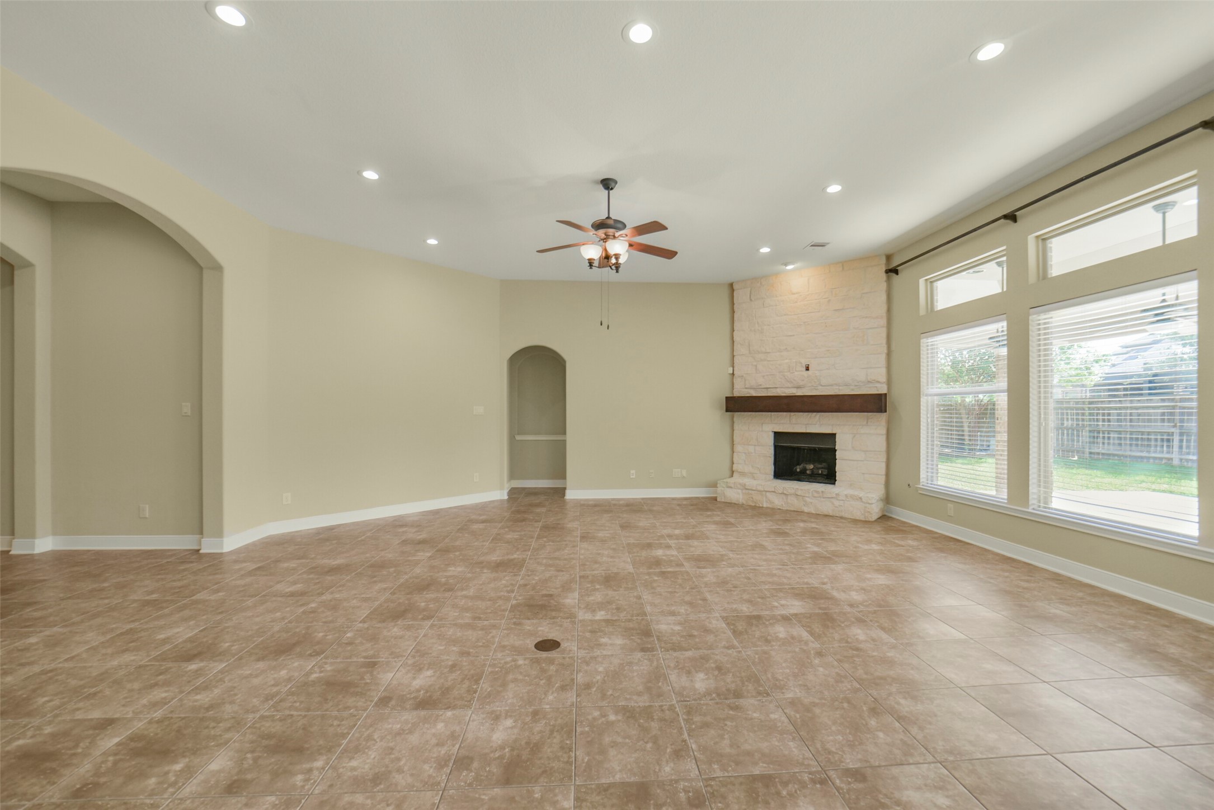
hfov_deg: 104.2
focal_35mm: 14
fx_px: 472
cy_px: 405
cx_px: 607
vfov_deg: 81.2
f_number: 5
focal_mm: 14
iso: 500
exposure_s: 1/100
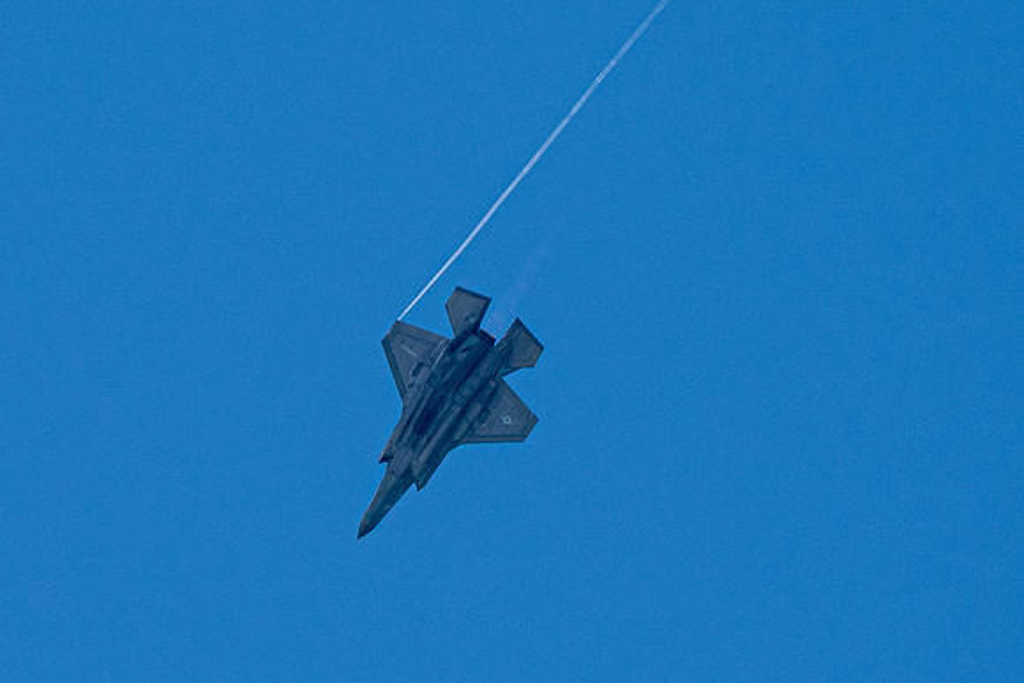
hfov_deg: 1.8
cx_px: 200
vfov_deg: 1.2
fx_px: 32144
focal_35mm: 1130
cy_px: 354
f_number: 10
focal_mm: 400
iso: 640
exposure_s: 1/1250
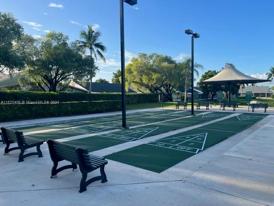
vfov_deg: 53.1
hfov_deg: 67.3
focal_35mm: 26
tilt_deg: -2.4
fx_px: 206
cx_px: 137
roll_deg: -0.8
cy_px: 103
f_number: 1.6
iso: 50
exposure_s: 1/1458
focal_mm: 5.1
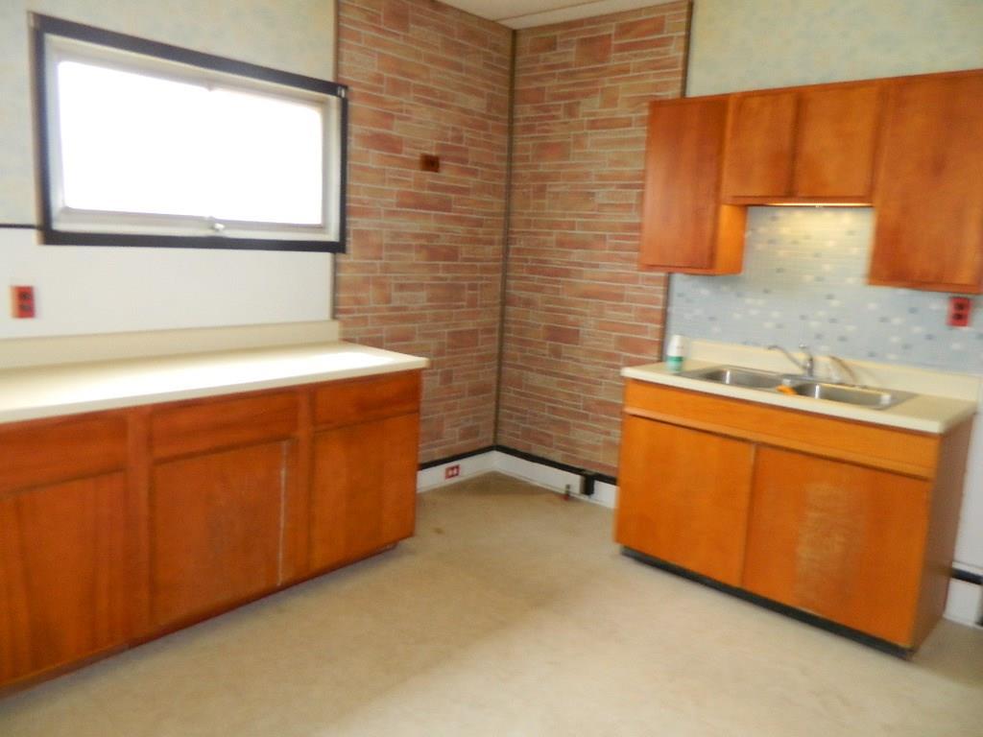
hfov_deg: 69.4
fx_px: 710
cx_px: 492
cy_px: 368
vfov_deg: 54.9
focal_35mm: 25
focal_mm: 4.5
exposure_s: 1/30
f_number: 3.1
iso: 200
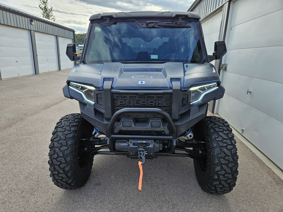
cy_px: 106
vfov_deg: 58.9
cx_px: 142
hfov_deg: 73.9
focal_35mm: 23
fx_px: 188
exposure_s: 1/575
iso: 32
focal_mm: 5.4
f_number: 1.8
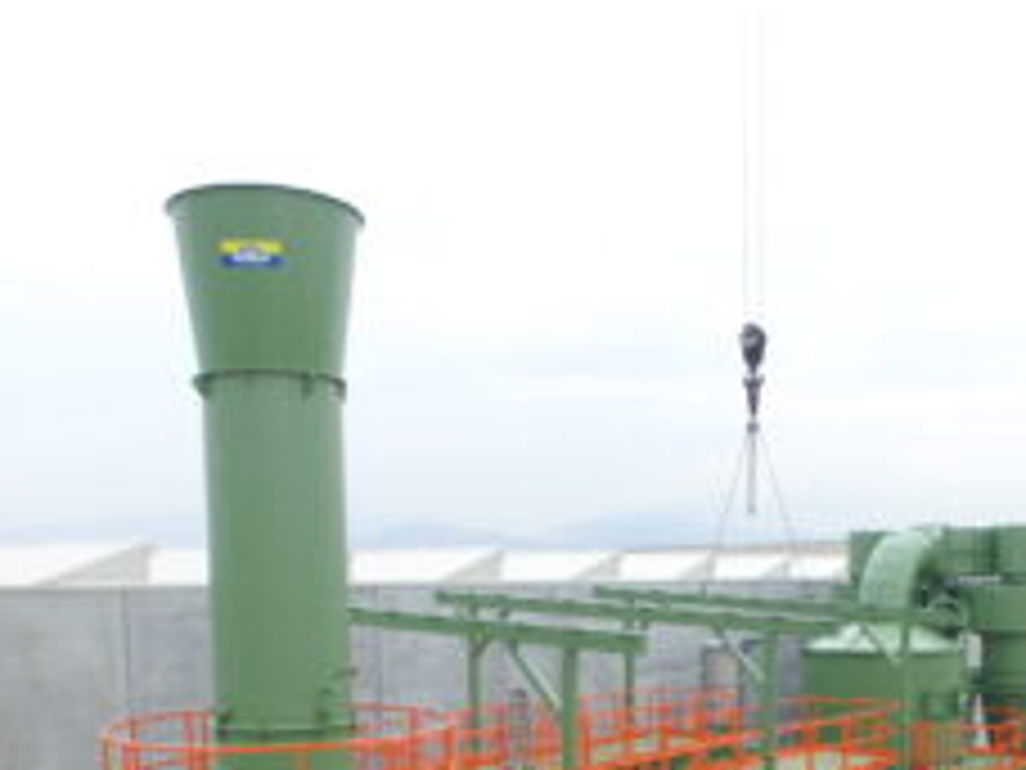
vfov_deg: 35.3
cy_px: 705
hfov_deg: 48.9
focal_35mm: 38
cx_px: 565
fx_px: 1126
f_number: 2.8
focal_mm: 3.61
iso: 100
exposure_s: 1/186
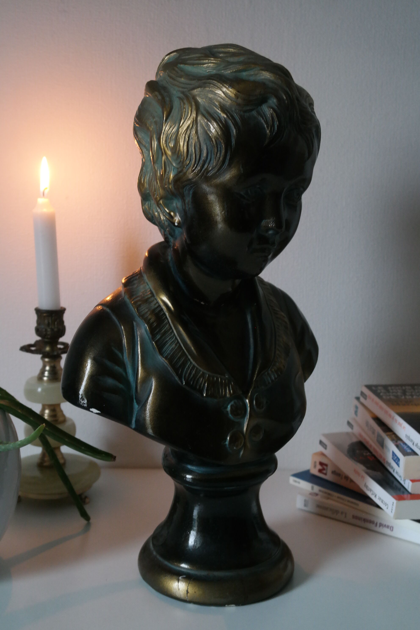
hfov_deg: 25.5
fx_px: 927
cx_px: 210
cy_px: 315
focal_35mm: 53
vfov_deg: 37.5
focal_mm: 35
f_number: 5.6
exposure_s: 1/30
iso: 1600
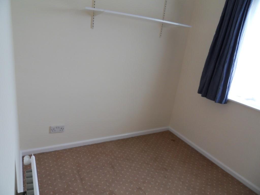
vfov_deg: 56.8
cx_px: 130
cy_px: 98
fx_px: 180
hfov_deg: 71.6
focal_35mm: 24
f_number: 3.3
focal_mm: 4.2
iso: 100
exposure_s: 1/30
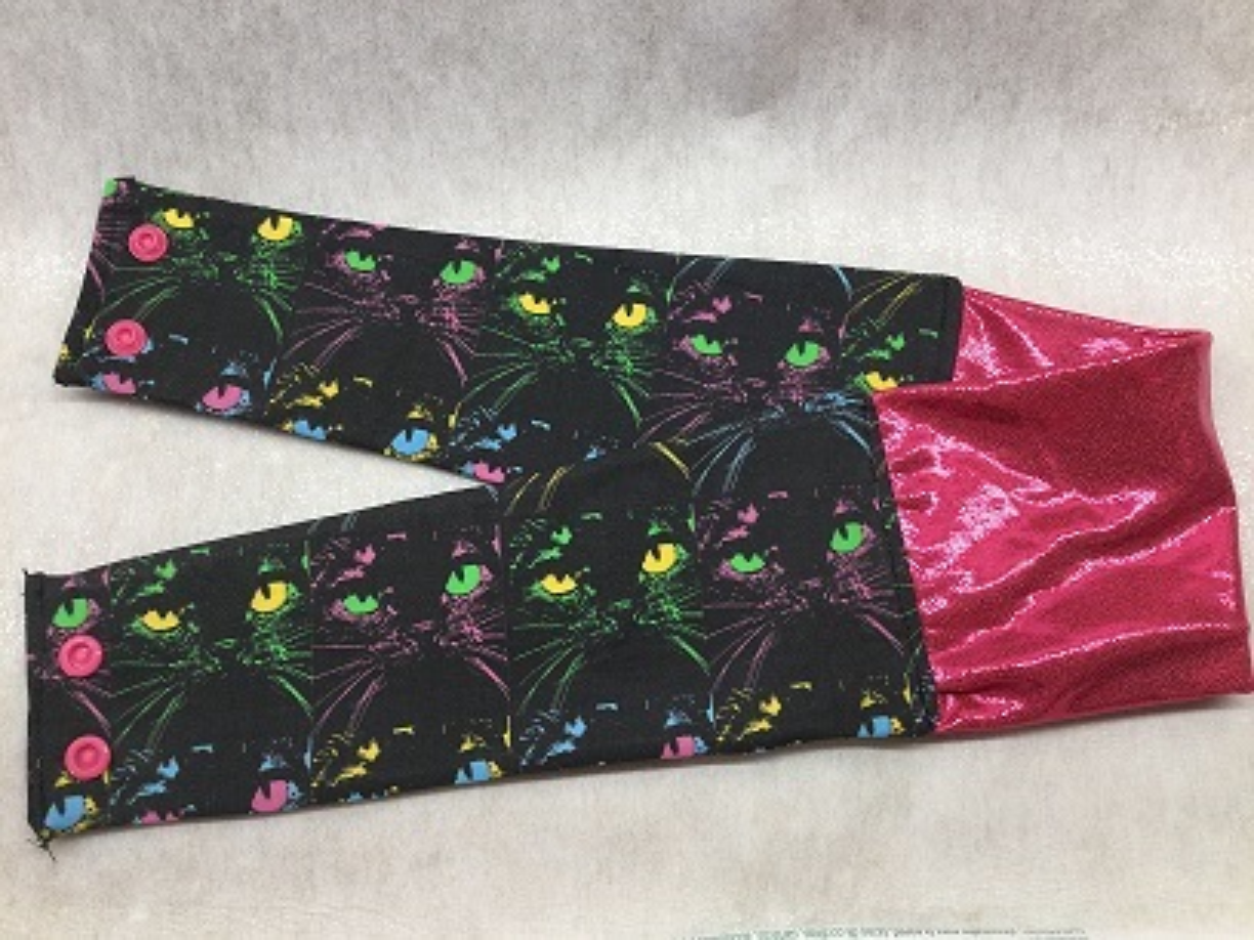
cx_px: 627
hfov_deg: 58.4
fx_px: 1123
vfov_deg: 45.4
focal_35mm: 31
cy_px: 470
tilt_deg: -75.8
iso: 50
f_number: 2.4
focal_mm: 3.3
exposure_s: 1/30
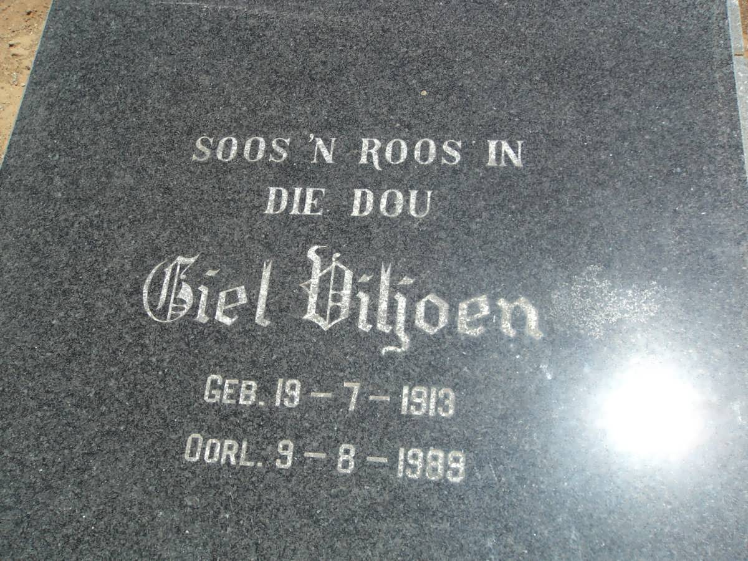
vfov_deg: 40.7
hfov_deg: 52.6
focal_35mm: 35
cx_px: 374
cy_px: 280
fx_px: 756
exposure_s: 1/180
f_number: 8.2
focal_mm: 6.3
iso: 80
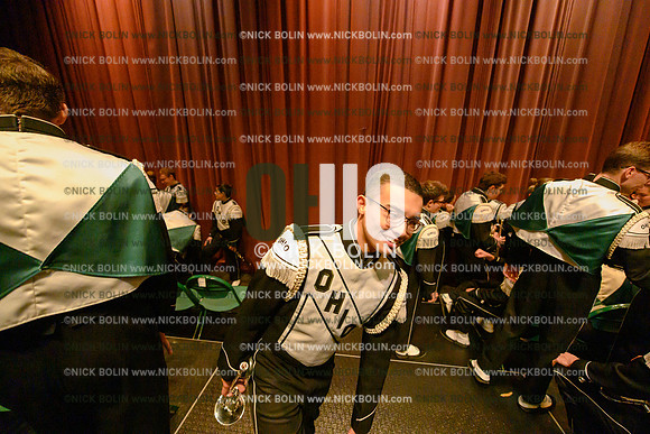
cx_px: 325
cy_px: 217
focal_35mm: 14
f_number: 2.8
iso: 25600
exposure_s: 1/320
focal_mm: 14
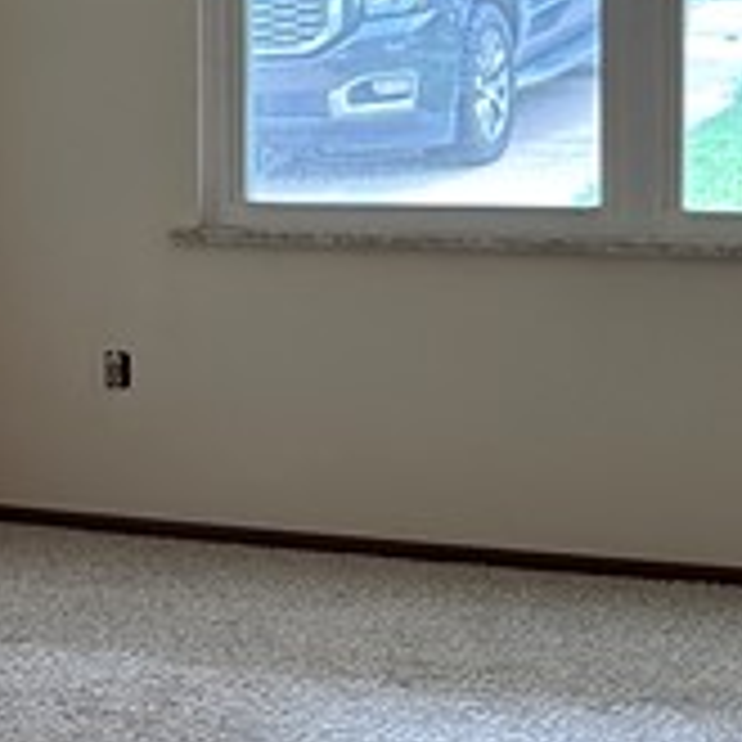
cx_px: -652
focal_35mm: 132
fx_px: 3201
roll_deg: +1.6
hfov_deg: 12.0
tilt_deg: -3.7
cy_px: 148
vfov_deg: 13.2
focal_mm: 6.86
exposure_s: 1/60
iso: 125
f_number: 1.78
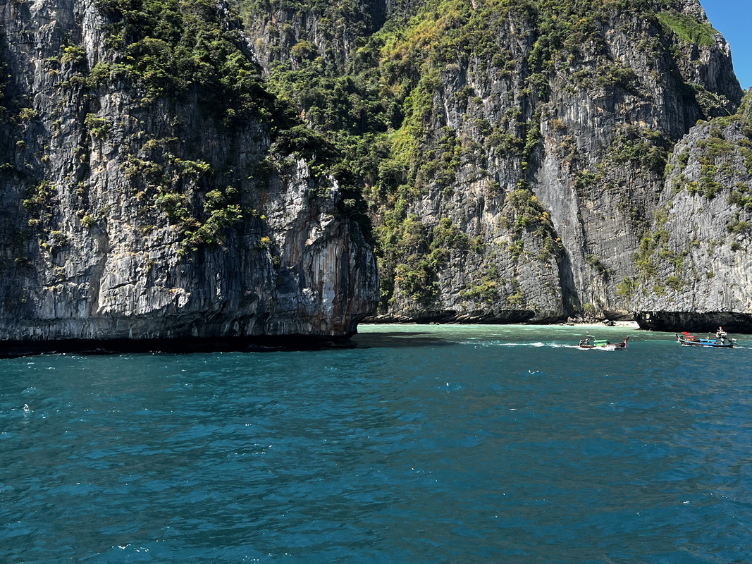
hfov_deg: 47.4
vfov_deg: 36.0
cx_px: 469
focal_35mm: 39
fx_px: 847
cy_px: 145
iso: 50
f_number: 1.5
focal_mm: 5.7
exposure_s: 1/1972
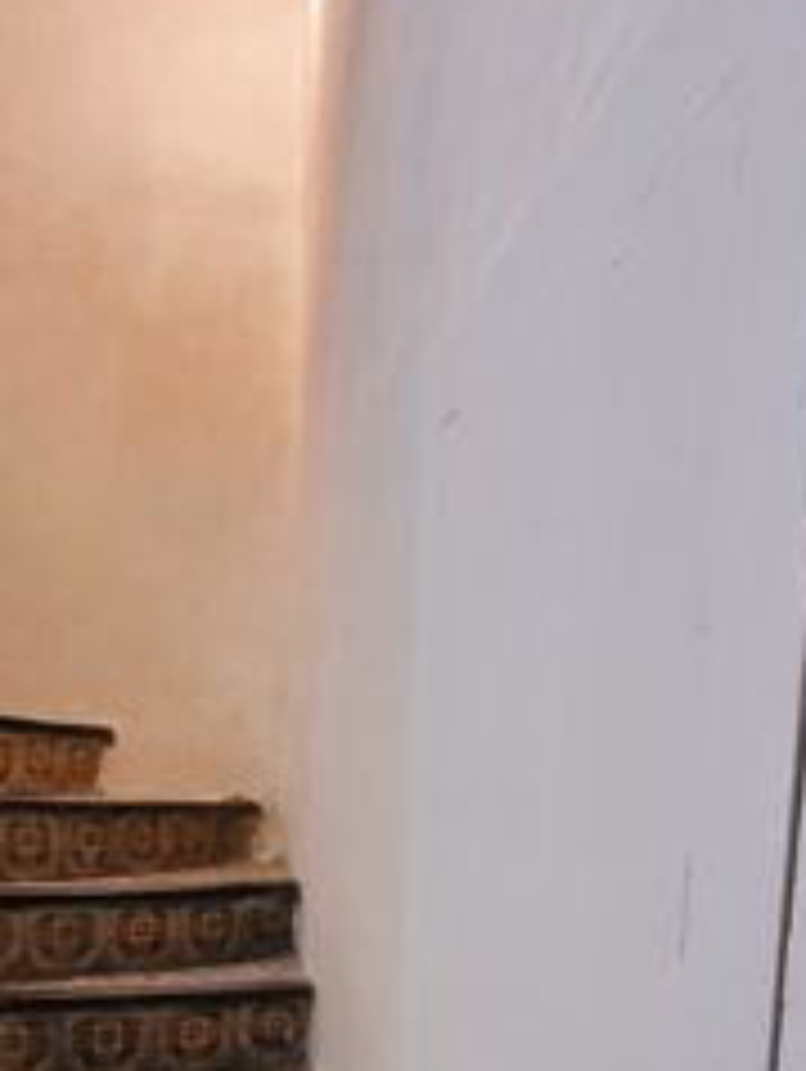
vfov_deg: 55.2
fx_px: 899
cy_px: 922
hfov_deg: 48.0
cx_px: 322
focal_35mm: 29
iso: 1250
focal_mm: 1.74
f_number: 2.2
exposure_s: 1/25
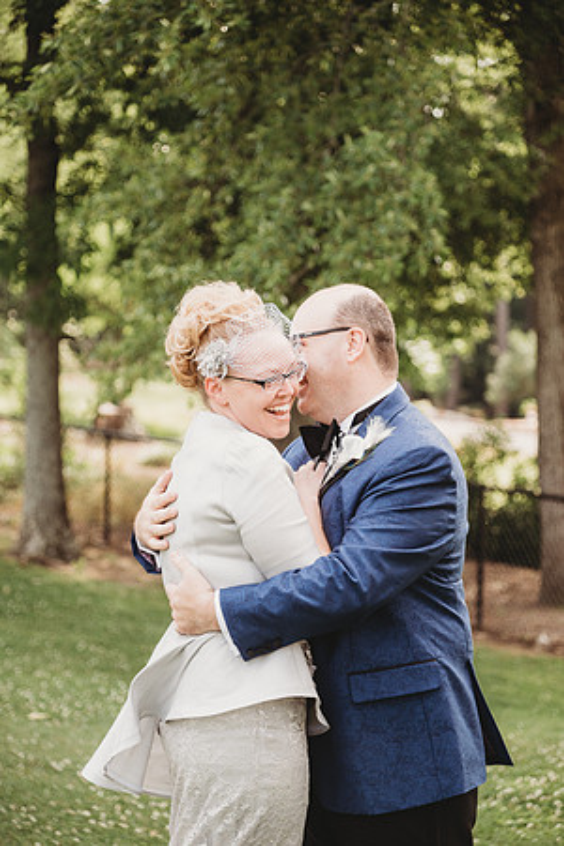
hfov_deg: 16.1
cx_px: 282
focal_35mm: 85
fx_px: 1997
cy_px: 423
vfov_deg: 23.9
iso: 200
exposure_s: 1/320
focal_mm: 85
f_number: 4
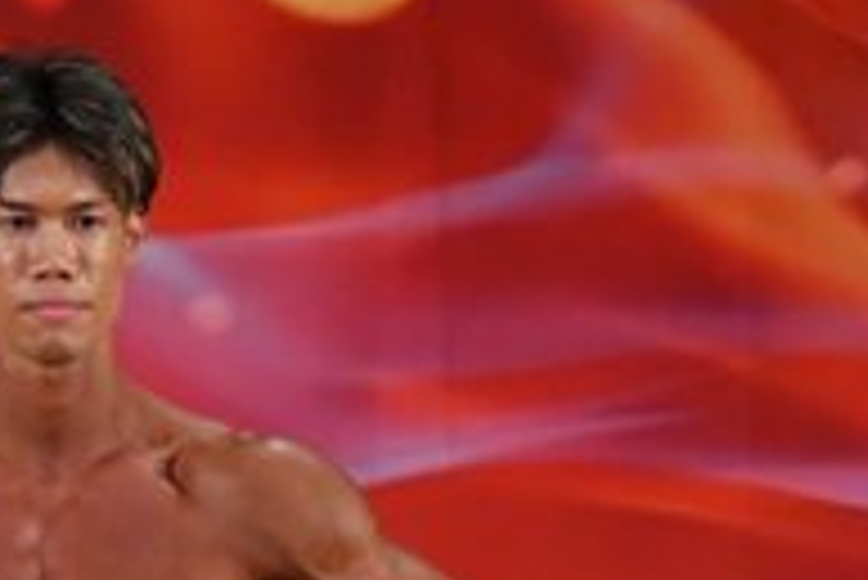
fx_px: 21764
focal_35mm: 902
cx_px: 1536
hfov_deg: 2.3
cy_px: 1048
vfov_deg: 1.5
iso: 3200
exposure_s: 1/400
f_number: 5.6
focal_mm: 150
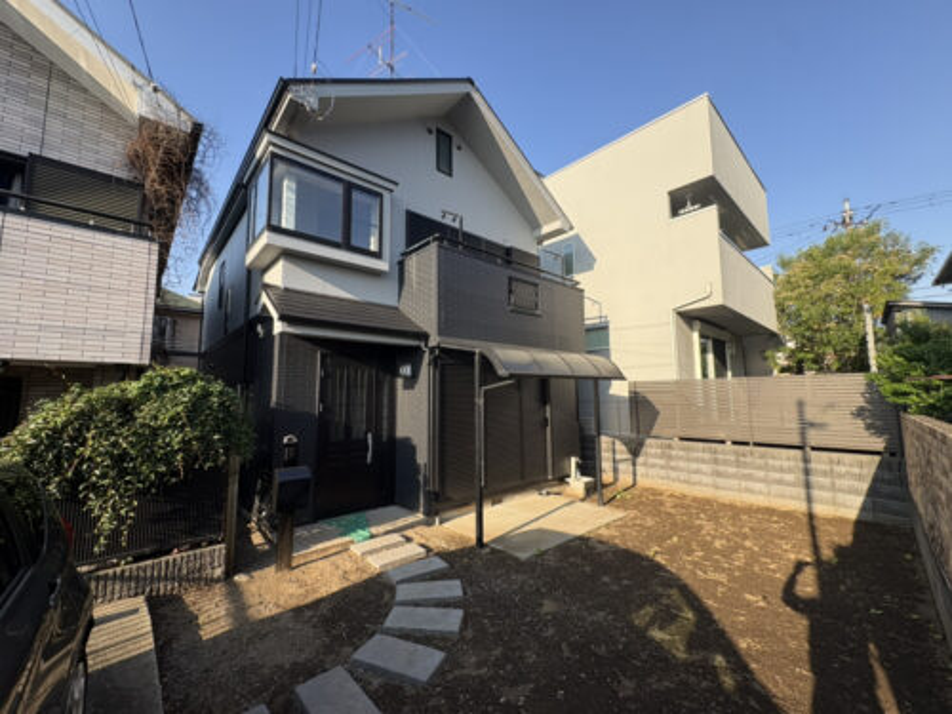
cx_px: 476
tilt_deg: +6.3
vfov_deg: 85.7
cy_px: 357
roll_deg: +0.7
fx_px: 385
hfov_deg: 102.1
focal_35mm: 14
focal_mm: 2.22
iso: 64
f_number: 2.2
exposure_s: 1/707
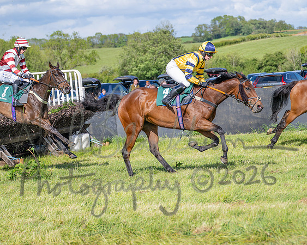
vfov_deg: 12.0
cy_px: 107
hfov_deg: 15.0
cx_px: 132
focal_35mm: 128
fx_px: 1165
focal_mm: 70
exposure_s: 1/1600
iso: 80
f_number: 2.8
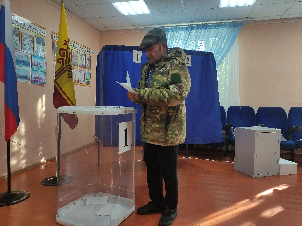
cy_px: 113
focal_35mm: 25
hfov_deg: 69.4
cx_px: 151
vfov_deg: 54.9
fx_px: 218
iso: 138
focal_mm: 5.43
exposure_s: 1/100
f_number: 1.89
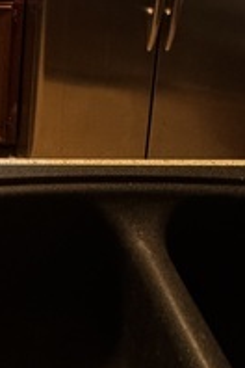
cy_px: -98
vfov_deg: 31.9
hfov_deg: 24.1
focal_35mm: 49
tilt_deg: -10.3
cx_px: -74
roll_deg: -1.4
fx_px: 500
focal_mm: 2.22
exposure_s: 1/60
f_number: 2.2
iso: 400
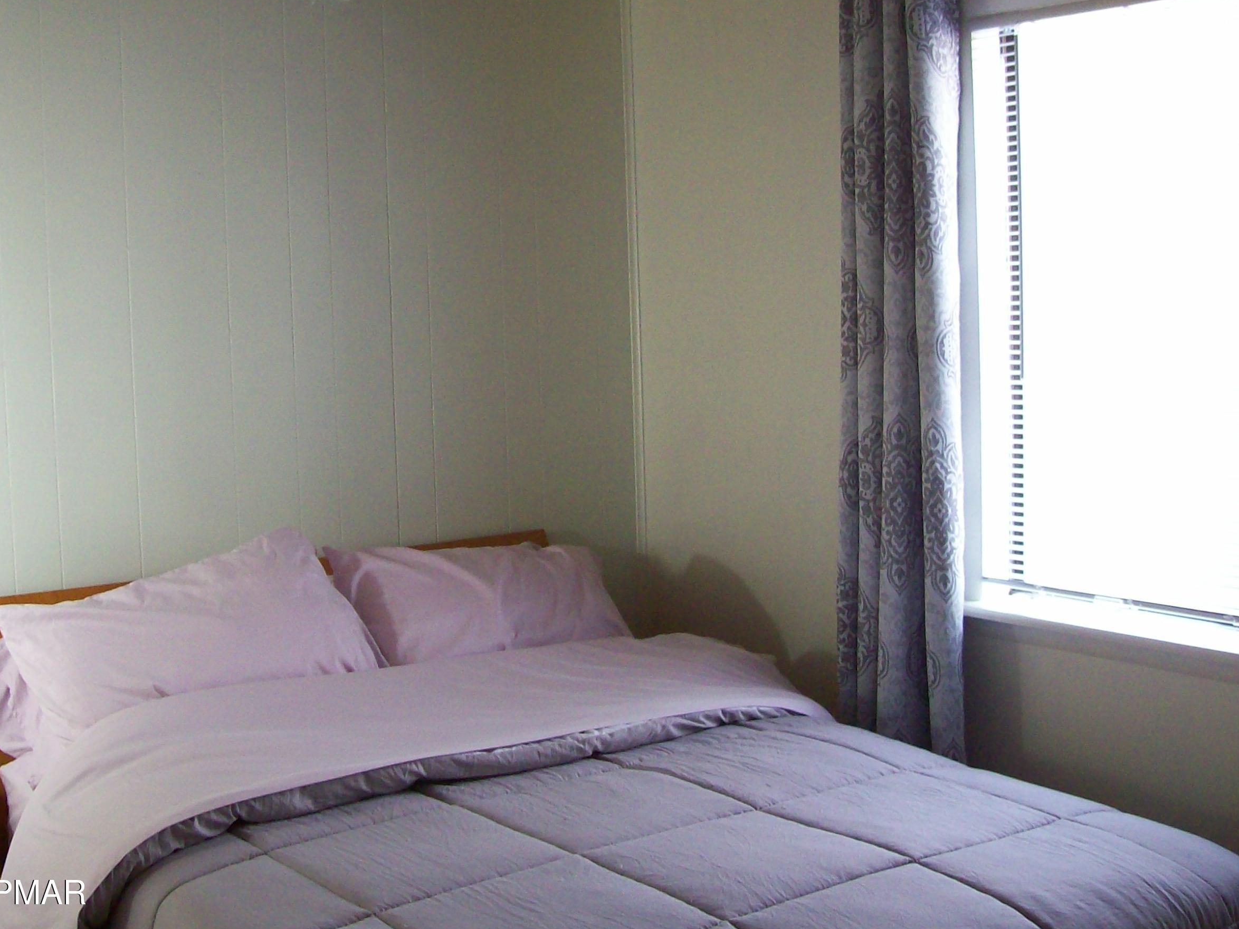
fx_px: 1646
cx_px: 521
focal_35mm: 46
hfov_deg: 41.1
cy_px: 351
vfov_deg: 31.4
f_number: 2.7
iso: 160
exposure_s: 1/21.3
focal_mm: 6
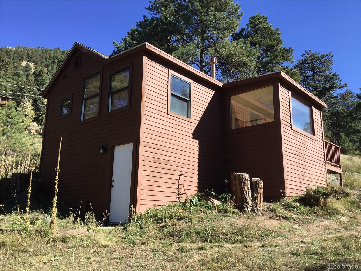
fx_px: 323
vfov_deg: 45.4
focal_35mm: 31
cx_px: 180
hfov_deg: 58.4
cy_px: 136
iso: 25
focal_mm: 3.3
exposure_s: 1/646
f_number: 2.4
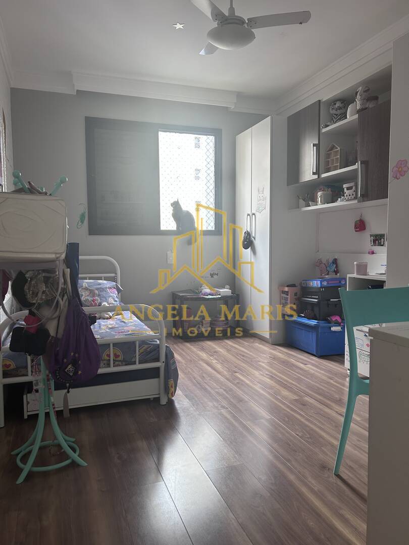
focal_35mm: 26
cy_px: 272
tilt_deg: -4.4
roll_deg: -0.3
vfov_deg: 67.3
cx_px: 204
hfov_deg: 53.1
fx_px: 410
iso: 100
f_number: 1.5
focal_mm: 5.7
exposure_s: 1/120
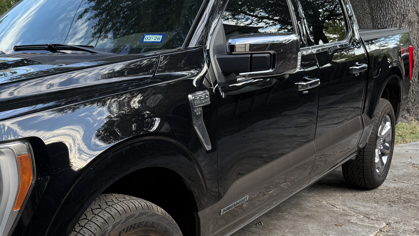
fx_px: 511
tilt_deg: -11.4
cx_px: 90
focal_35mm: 46
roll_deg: +2.9
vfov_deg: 25.8
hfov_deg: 42.8
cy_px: 159
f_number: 1.78
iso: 100
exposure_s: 1/237
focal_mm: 6.76
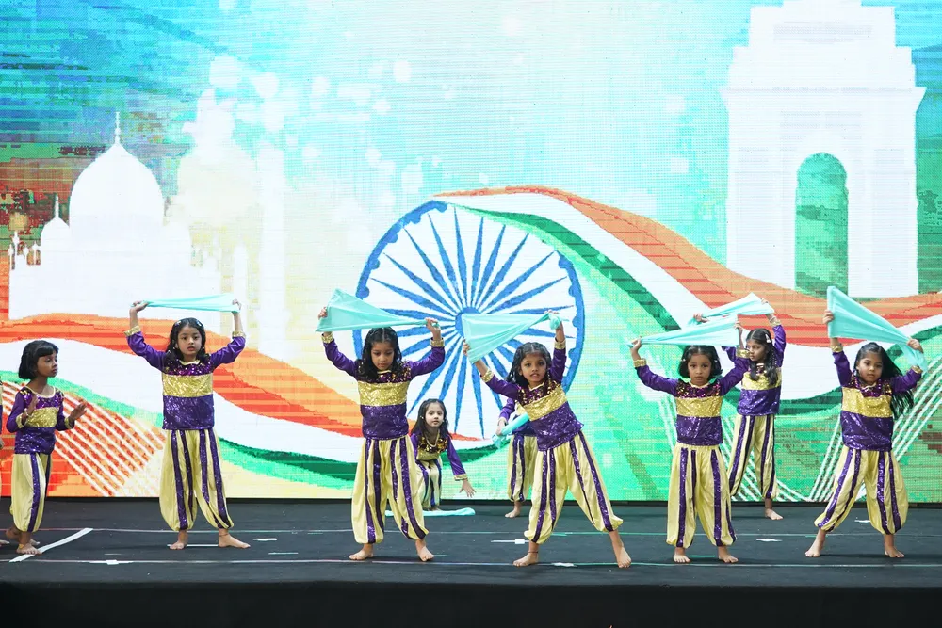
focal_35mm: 60
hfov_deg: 33.4
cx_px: 471
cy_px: 314
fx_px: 1570
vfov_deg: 22.6
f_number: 4.5
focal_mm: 40
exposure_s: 1/160
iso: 3200
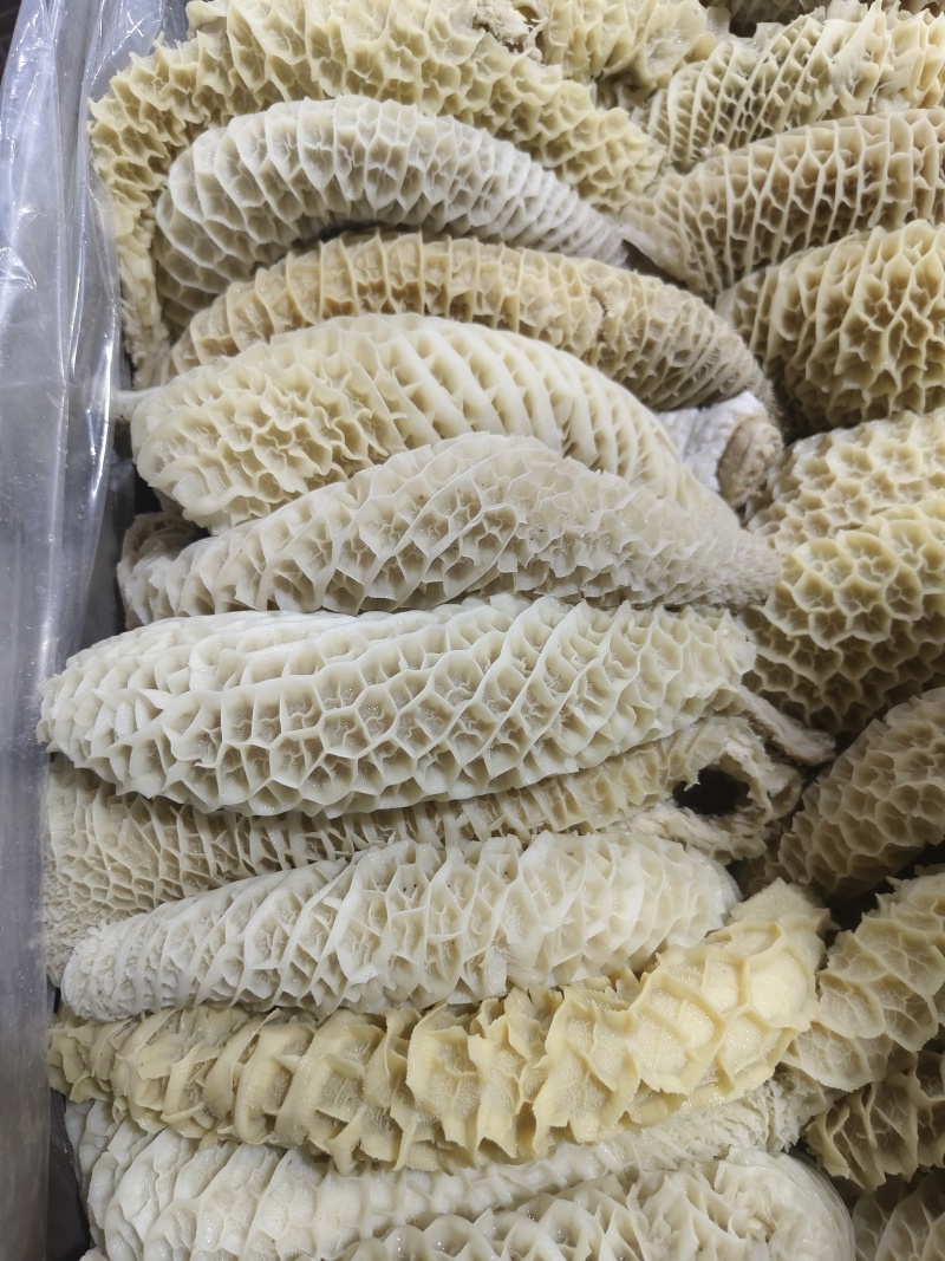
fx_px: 837
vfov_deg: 73.9
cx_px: 472
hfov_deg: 58.9
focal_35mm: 23
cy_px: 630
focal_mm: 5.6
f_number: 1.88
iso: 846
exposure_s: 1/50
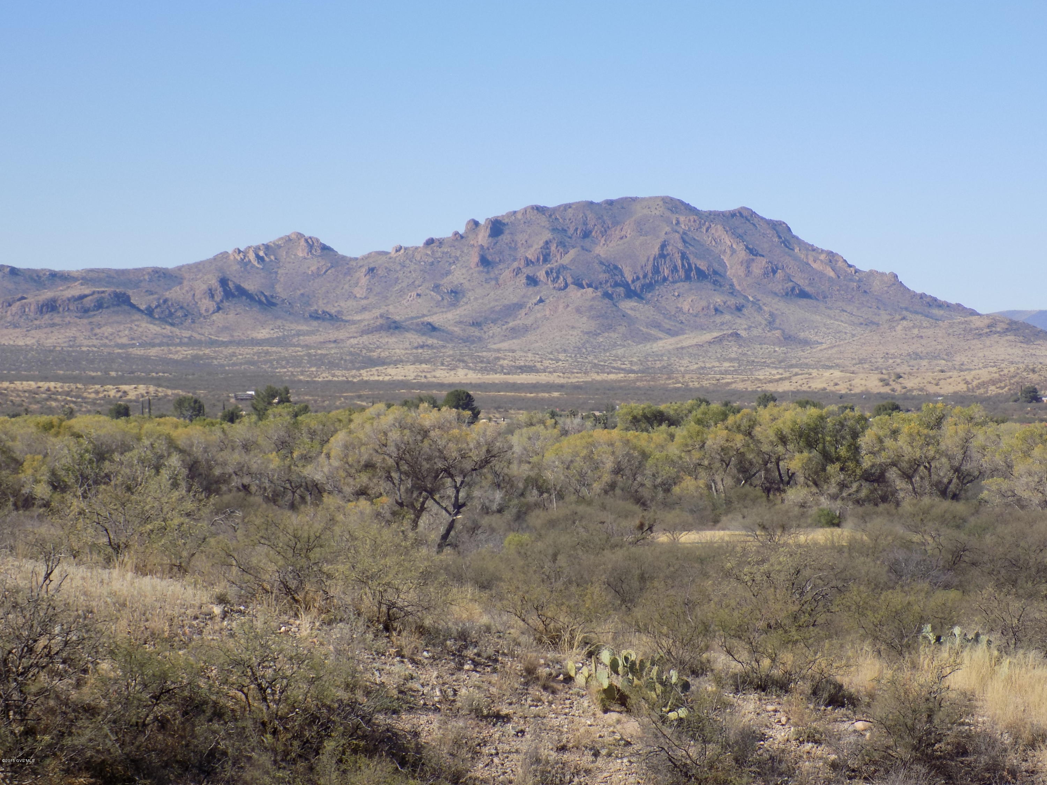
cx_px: 524
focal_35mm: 107
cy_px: 392
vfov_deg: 13.8
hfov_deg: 18.4
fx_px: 3236
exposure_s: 1/500
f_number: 4.7
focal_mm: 19.1
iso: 80
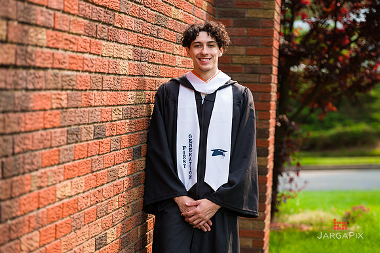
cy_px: 126
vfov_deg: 13.0
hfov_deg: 19.5
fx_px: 1108
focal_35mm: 105
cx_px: 190
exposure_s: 1/640
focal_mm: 105
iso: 200
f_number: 3.2
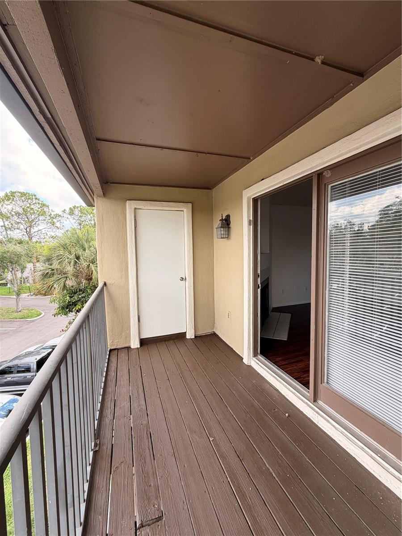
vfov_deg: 102.1
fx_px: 217
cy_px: 268
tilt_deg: -3.1
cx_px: 201
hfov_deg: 85.7
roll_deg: +0.5
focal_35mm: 14
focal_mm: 2.22
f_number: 2.2
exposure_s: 1/132
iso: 40
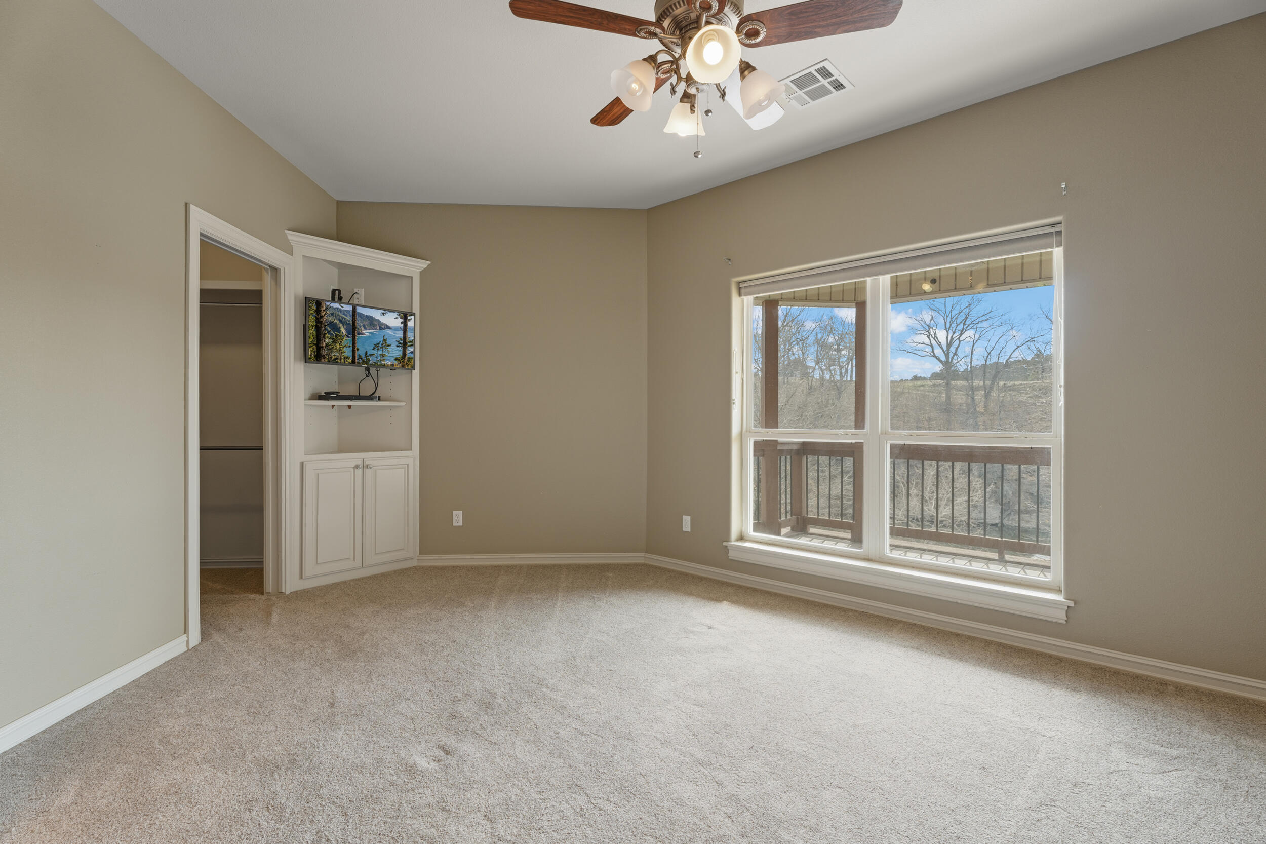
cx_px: 633
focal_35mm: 16
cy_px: 422
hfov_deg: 96.7
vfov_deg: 73.7
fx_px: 563
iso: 160
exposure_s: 1/320
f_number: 8
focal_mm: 16
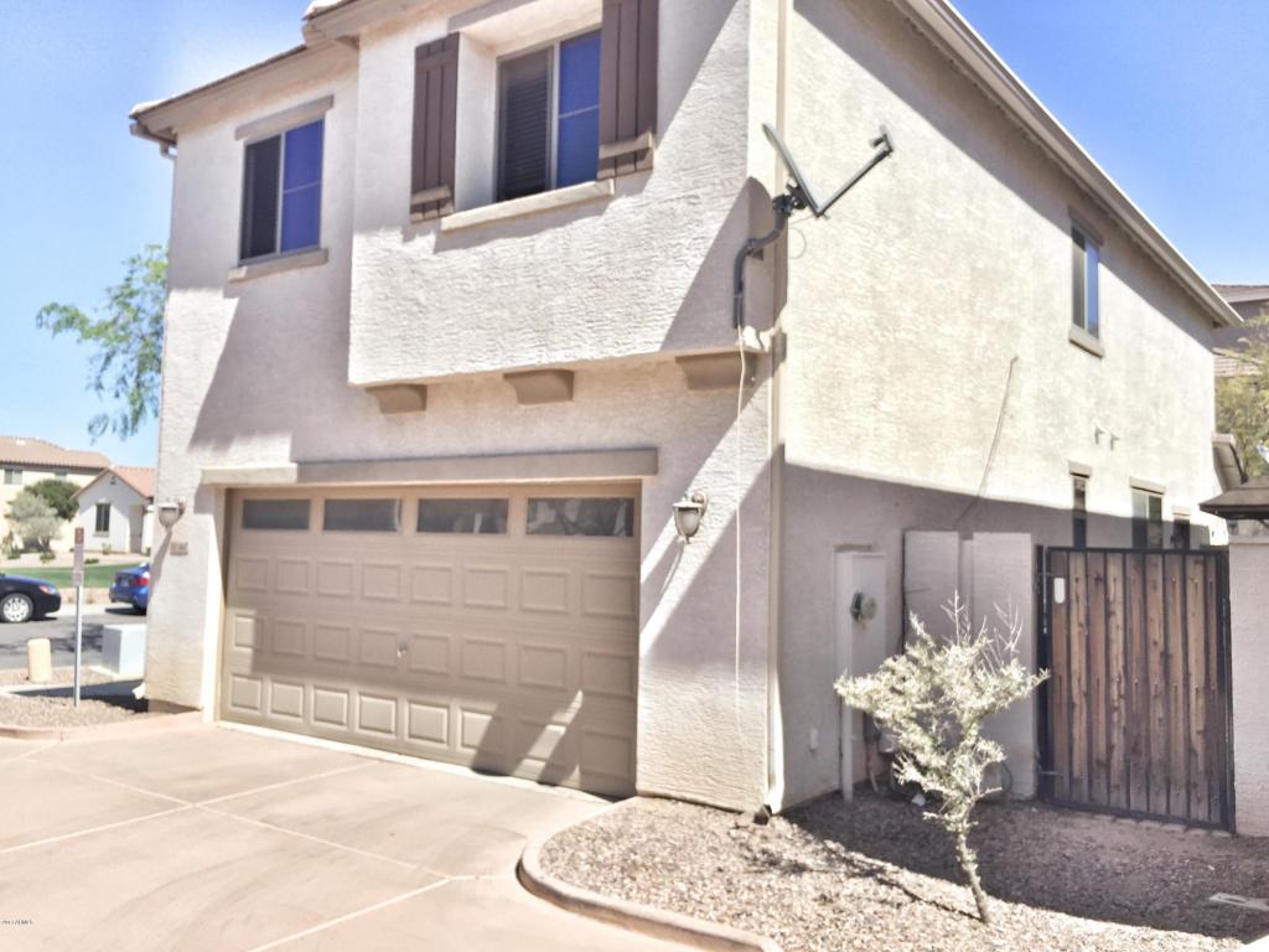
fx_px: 1063
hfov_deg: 61.7
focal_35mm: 29
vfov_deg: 48.2
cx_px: 634
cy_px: 476
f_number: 2.2
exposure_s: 1/1319
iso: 32
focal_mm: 4.15
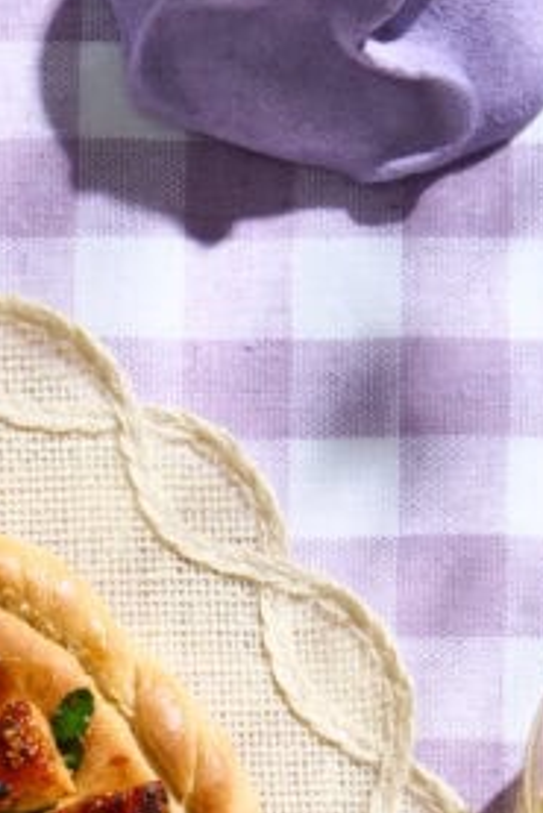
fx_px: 4587
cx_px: -245
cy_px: 1004
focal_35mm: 203
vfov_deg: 10.0
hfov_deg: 6.7
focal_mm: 55
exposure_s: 1/125
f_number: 13
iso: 320
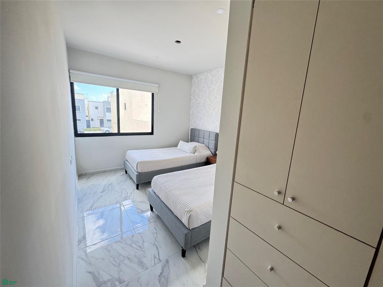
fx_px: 155
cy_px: 144
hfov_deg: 102.1
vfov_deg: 85.7
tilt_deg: -10.5
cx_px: 192
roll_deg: -2.4
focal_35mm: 14
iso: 200
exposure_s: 1/99
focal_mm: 2.22
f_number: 2.2
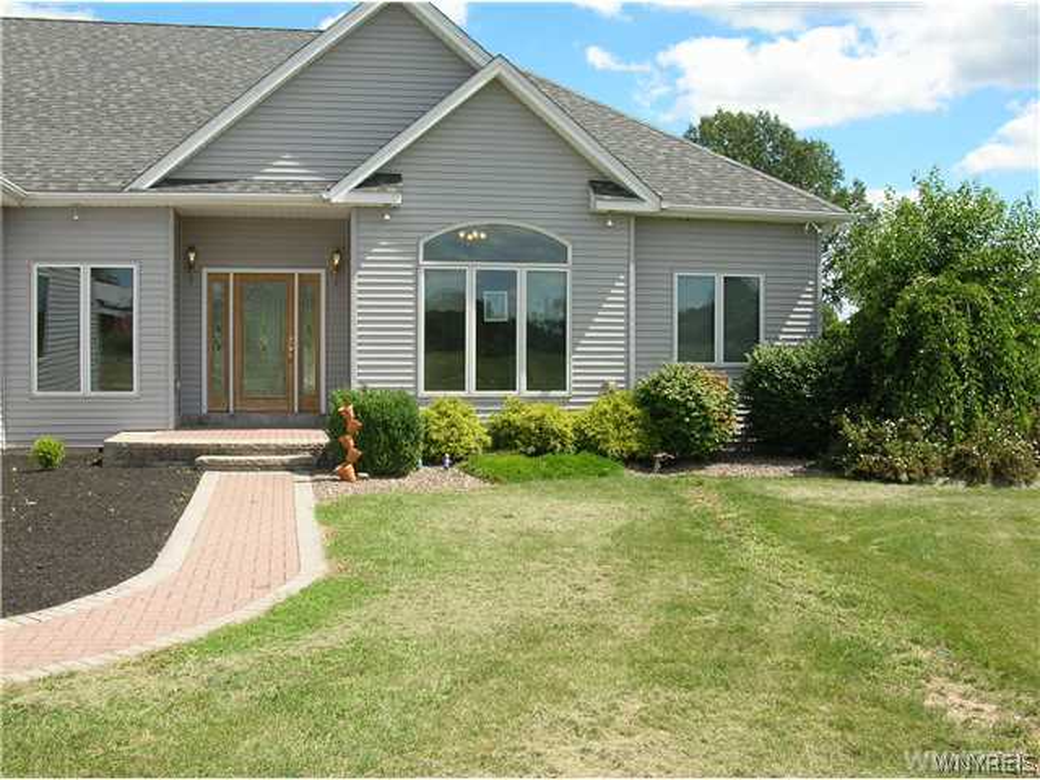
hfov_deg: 51.4
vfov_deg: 39.7
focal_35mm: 36
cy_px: 390
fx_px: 1082
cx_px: 520
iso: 50
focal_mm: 6
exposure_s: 1/408
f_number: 3.7
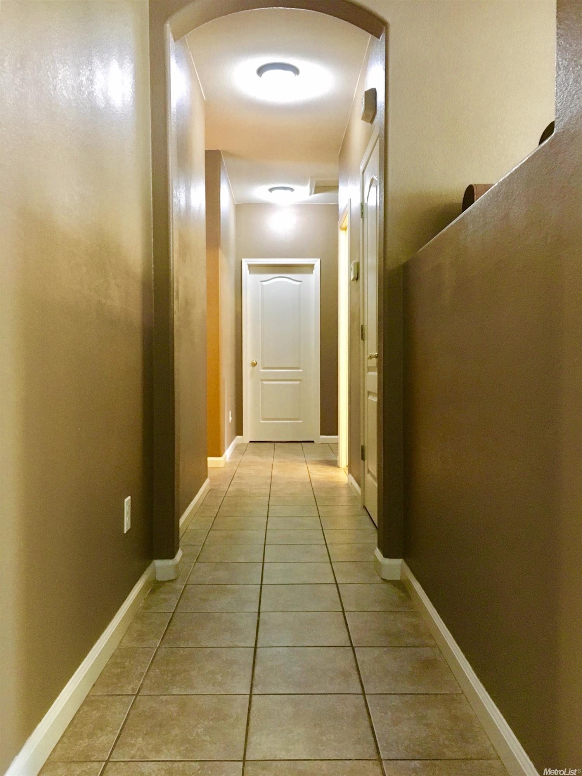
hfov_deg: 48.2
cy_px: 388
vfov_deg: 61.7
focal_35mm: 29
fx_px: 650
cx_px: 291
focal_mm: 4.15
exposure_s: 1/15
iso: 250
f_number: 2.2
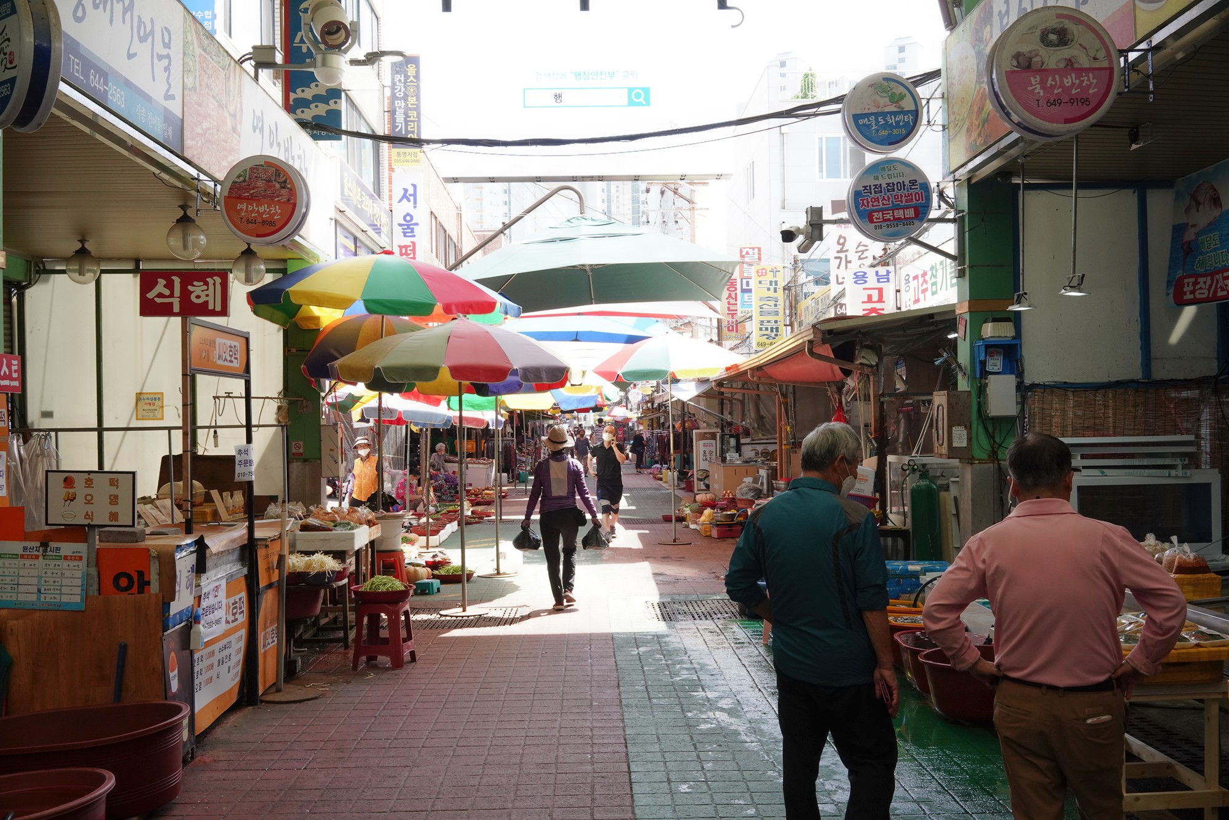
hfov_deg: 54.4
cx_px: 614
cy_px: 410
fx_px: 1195
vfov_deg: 37.9
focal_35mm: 35
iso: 1000
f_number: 14
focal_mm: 35
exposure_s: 1/100
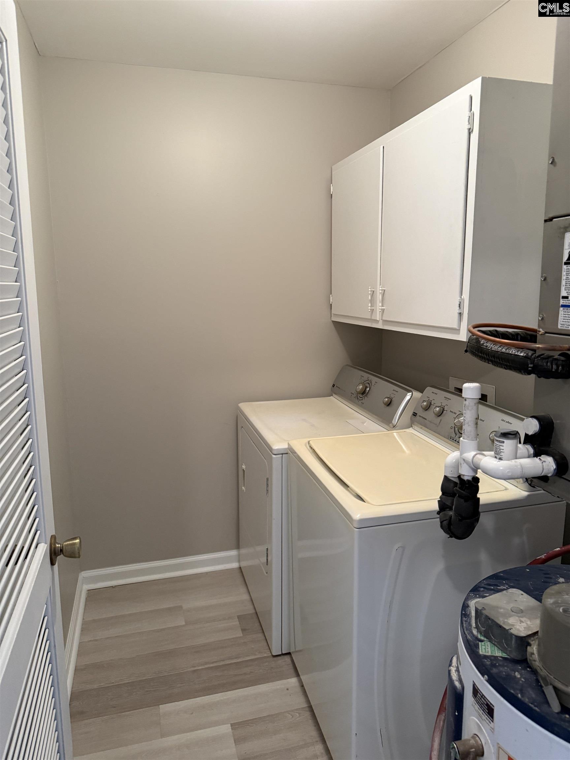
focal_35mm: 24
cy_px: 380
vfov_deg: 71.6
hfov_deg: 56.8
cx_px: 285
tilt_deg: -9.7
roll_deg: -0.1
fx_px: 527
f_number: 1.78
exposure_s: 1/60
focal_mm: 6.76
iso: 320
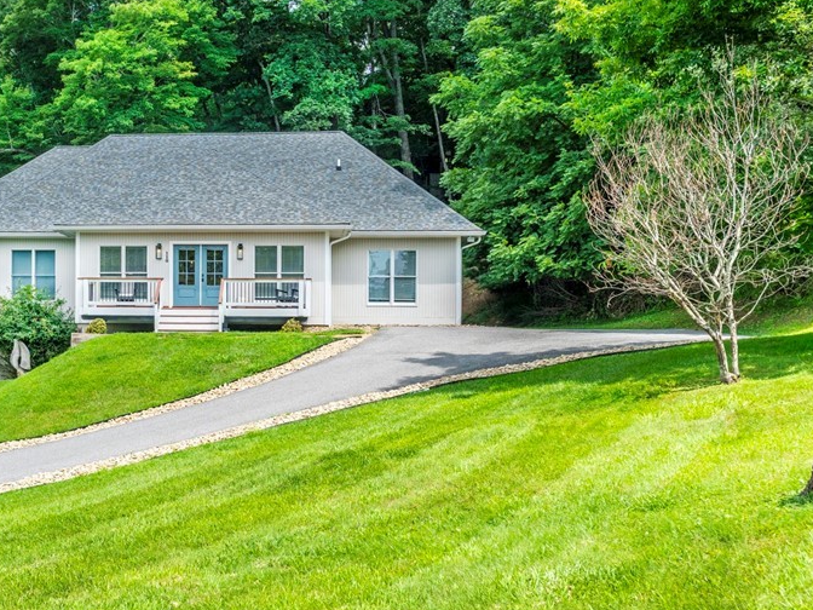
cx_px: 195
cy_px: 306
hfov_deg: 40.8
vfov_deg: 32.2
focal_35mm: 45
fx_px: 1057
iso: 100
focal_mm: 29
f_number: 6.3
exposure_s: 1/2000
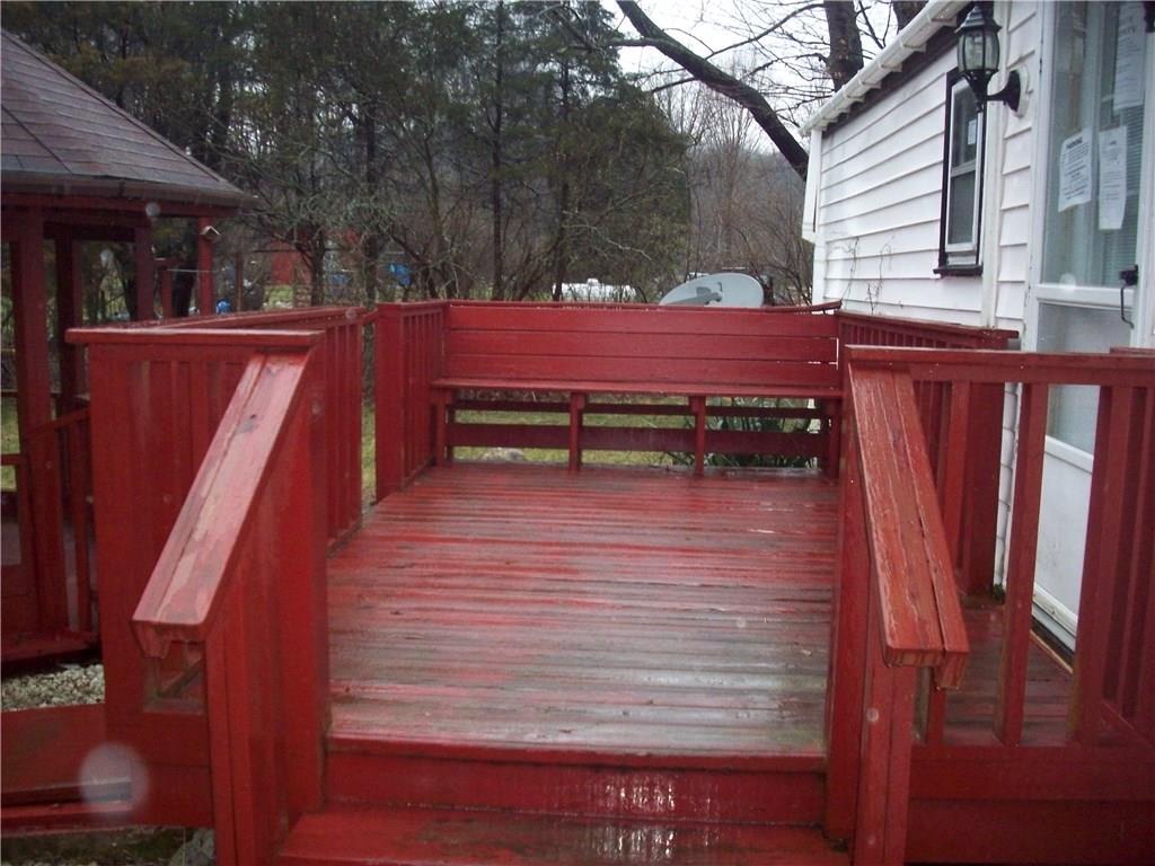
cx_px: 578
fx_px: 1235
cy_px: 433
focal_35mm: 37
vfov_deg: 38.7
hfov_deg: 50.1
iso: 200
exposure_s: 1/45
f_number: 2.8
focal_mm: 6.2
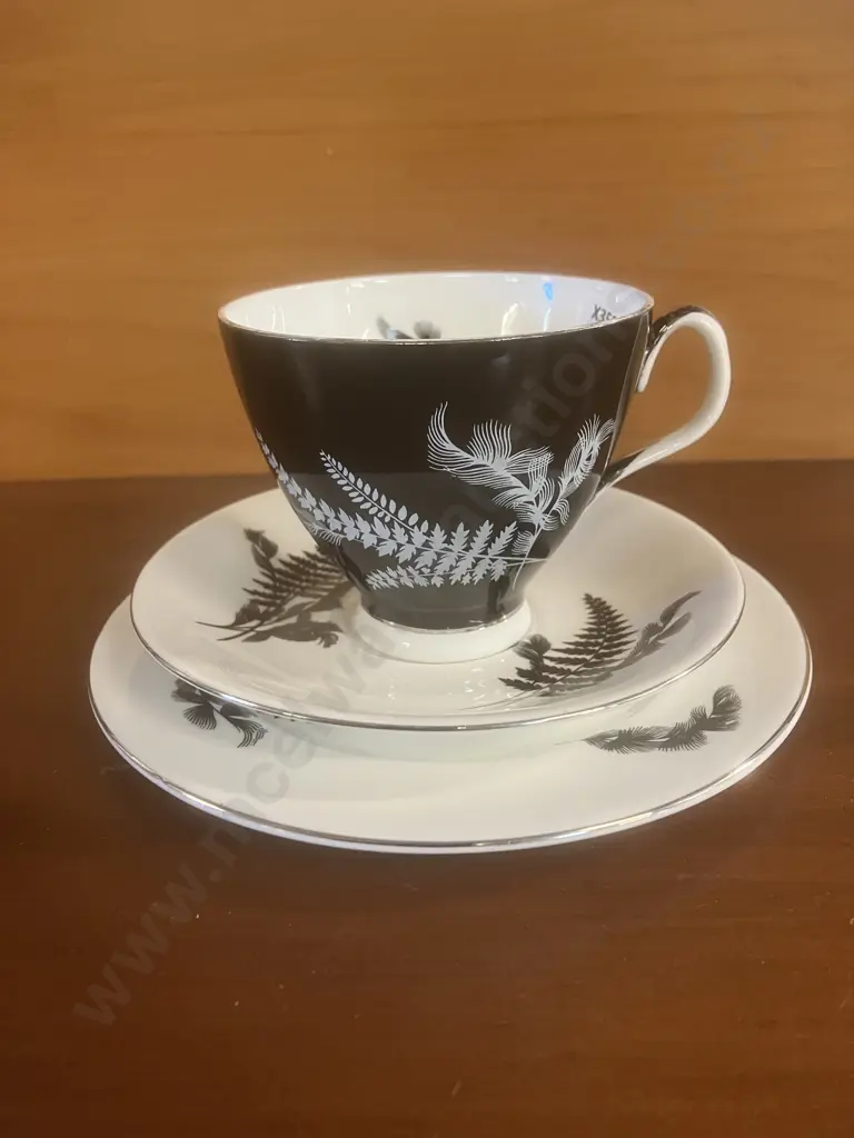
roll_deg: +2.2
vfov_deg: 63.4
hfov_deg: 49.7
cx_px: 427
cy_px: 569
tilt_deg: -22.5
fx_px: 921
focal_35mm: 28
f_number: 1.8
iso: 320
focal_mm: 3.99
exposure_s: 1/50
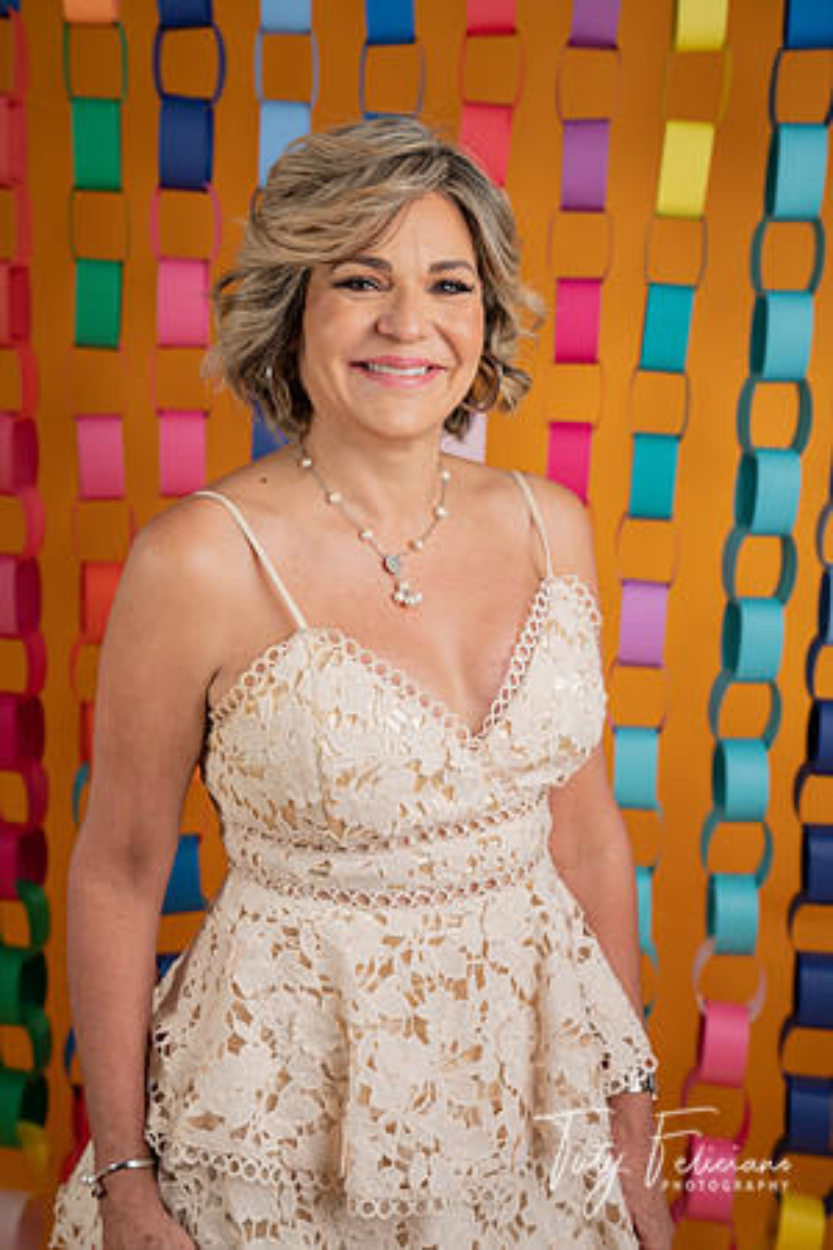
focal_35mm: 54
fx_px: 1874
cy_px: 625
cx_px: 416
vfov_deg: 36.9
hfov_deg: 25.1
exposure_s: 1/160
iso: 80
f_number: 4.5
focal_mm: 54
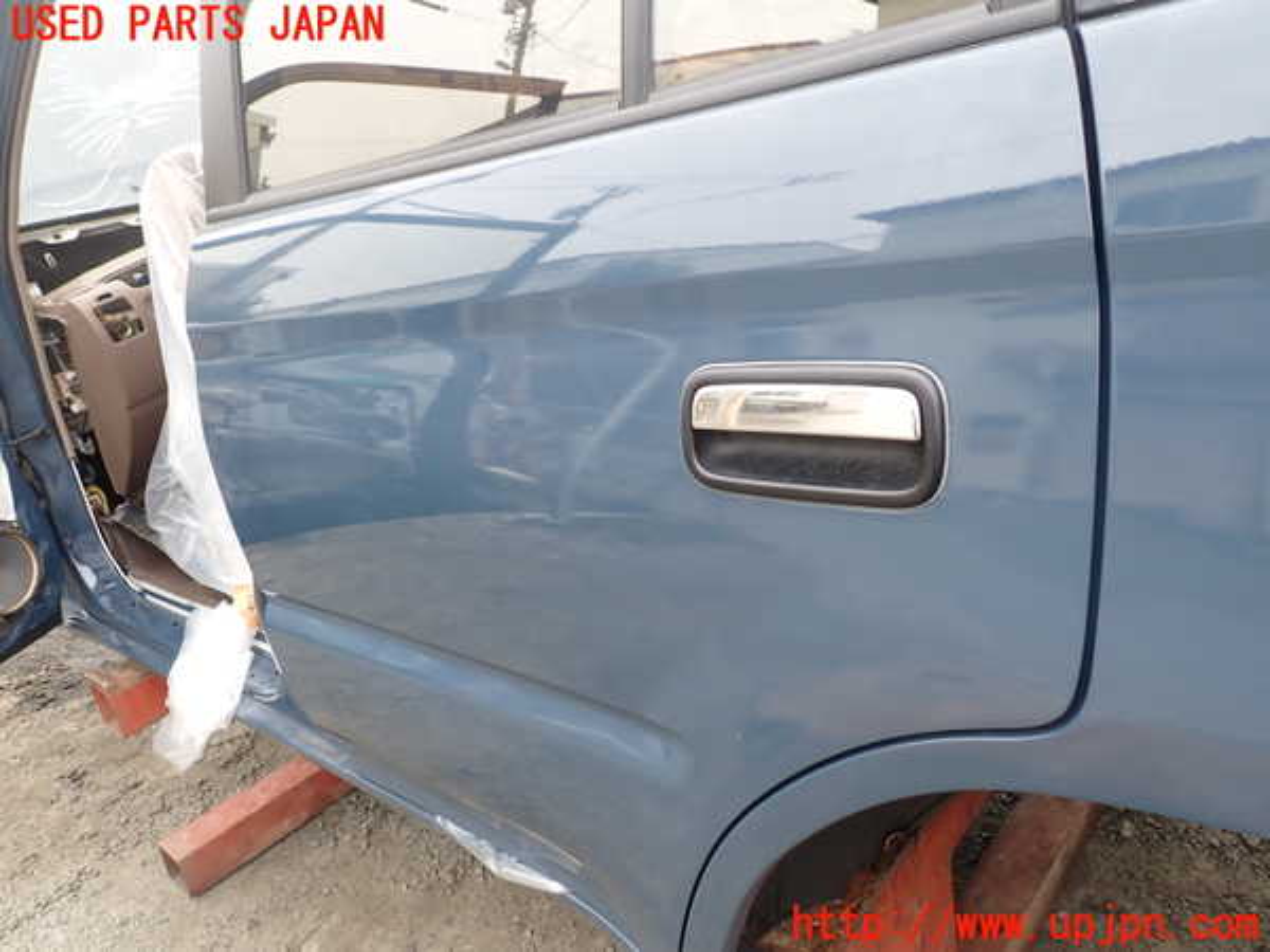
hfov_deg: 69.4
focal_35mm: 25
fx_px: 917
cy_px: 476
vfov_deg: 54.9
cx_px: 635
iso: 100
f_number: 2.8
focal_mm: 4.5
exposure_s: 1/125
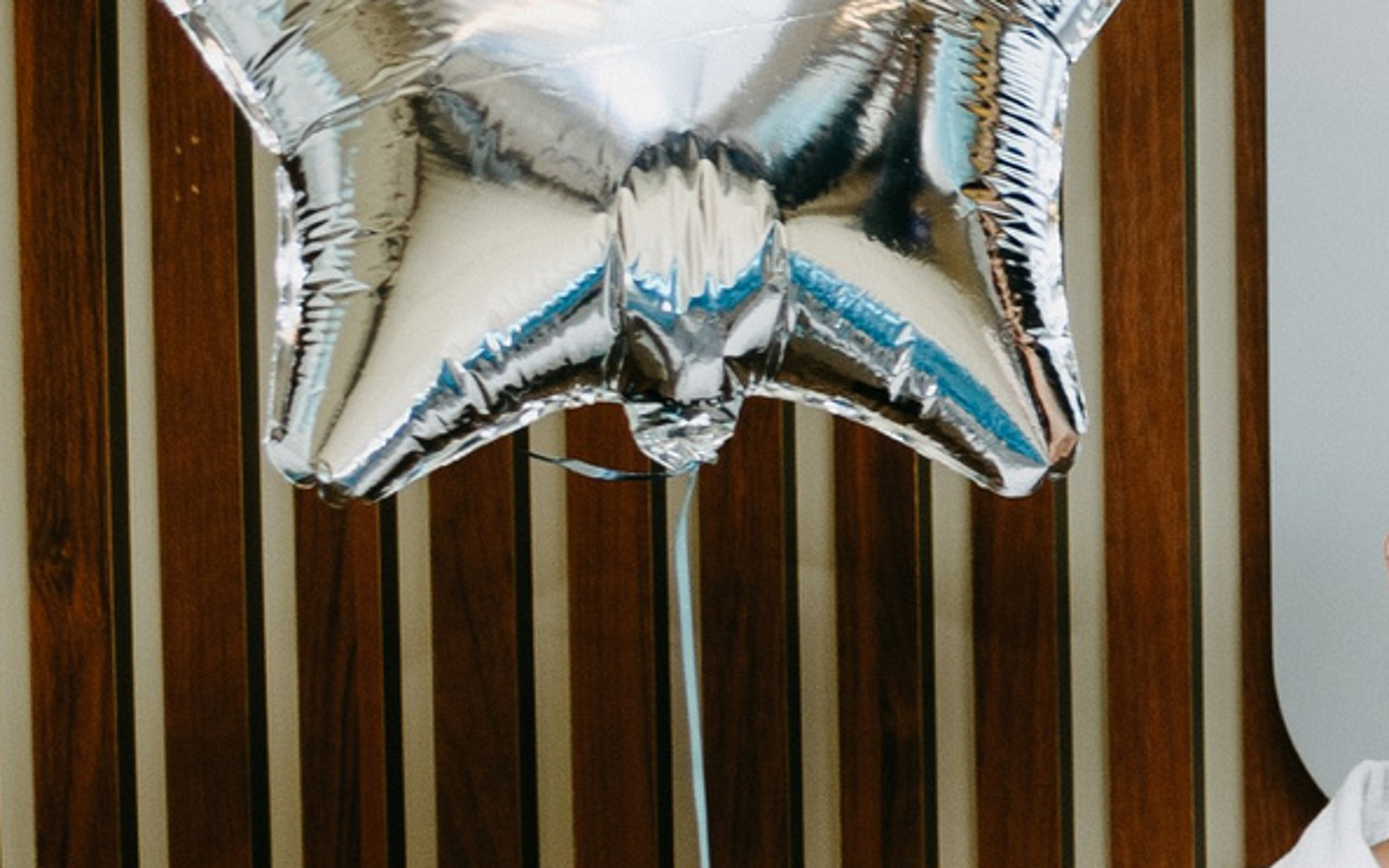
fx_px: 7305
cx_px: 3465
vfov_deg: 6.7
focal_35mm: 193
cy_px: 1333
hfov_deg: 9.5
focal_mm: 35
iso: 125
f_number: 3.2
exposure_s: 1/160
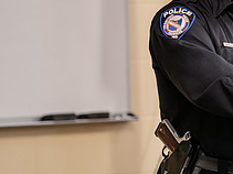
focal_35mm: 423
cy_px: 53
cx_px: 256
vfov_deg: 3.5
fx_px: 2846
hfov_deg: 4.7
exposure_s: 1/200
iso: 1600
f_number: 2.8
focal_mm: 160
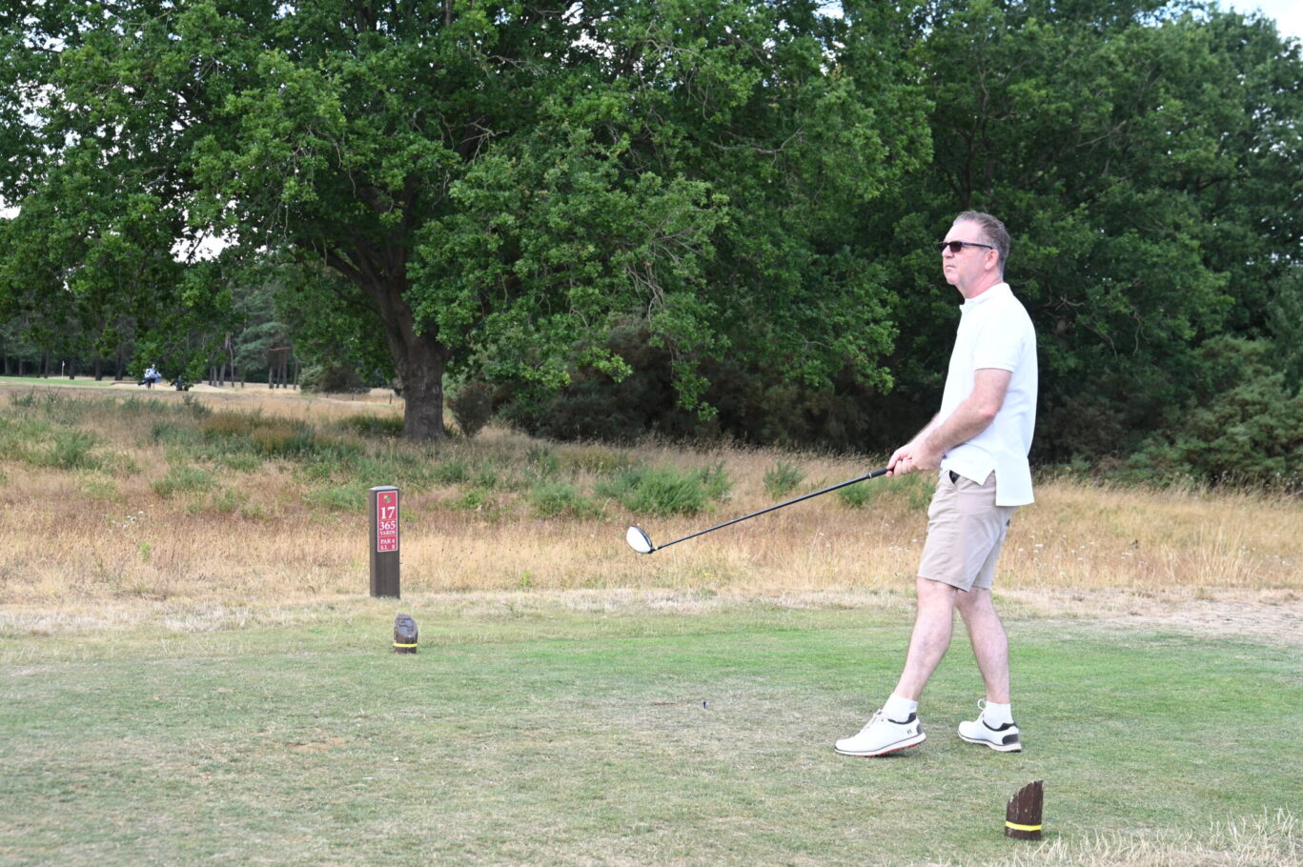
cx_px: 652
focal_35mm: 51
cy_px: 434
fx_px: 1845
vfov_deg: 26.5
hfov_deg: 38.9
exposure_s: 1/100
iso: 200
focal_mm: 51
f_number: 8
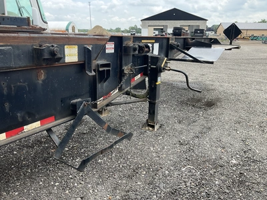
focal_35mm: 29
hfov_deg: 61.7
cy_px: 100
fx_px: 224
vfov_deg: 48.2
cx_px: 134
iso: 25
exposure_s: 1/534
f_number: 1.8
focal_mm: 3
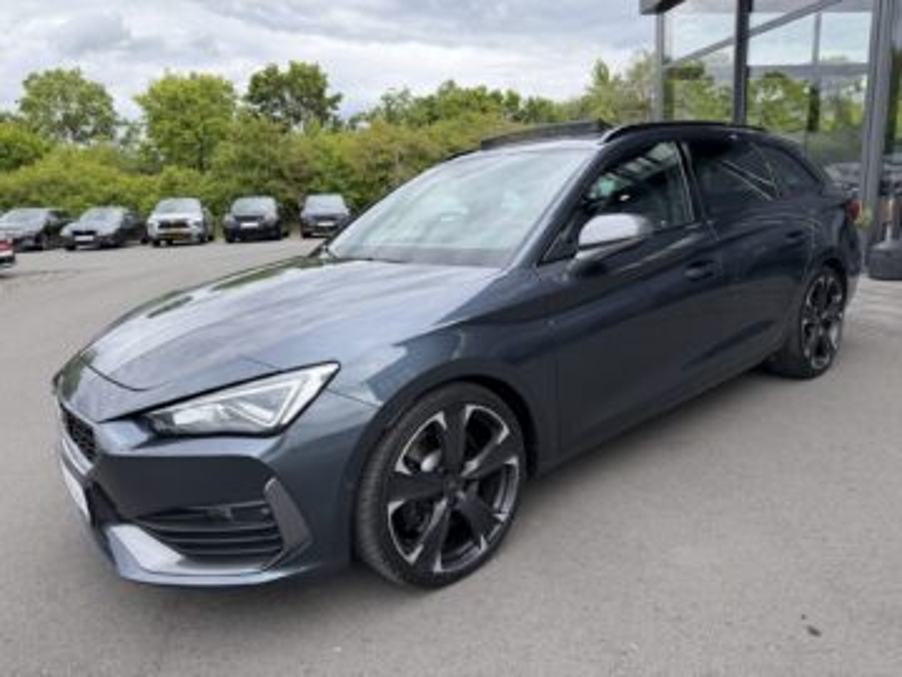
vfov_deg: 56.8
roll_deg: +3.4
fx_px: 625
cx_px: 451
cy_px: 338
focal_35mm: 24
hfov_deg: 71.6
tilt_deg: -13.4
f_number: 1.78
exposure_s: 1/1727
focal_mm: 6.76
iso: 100
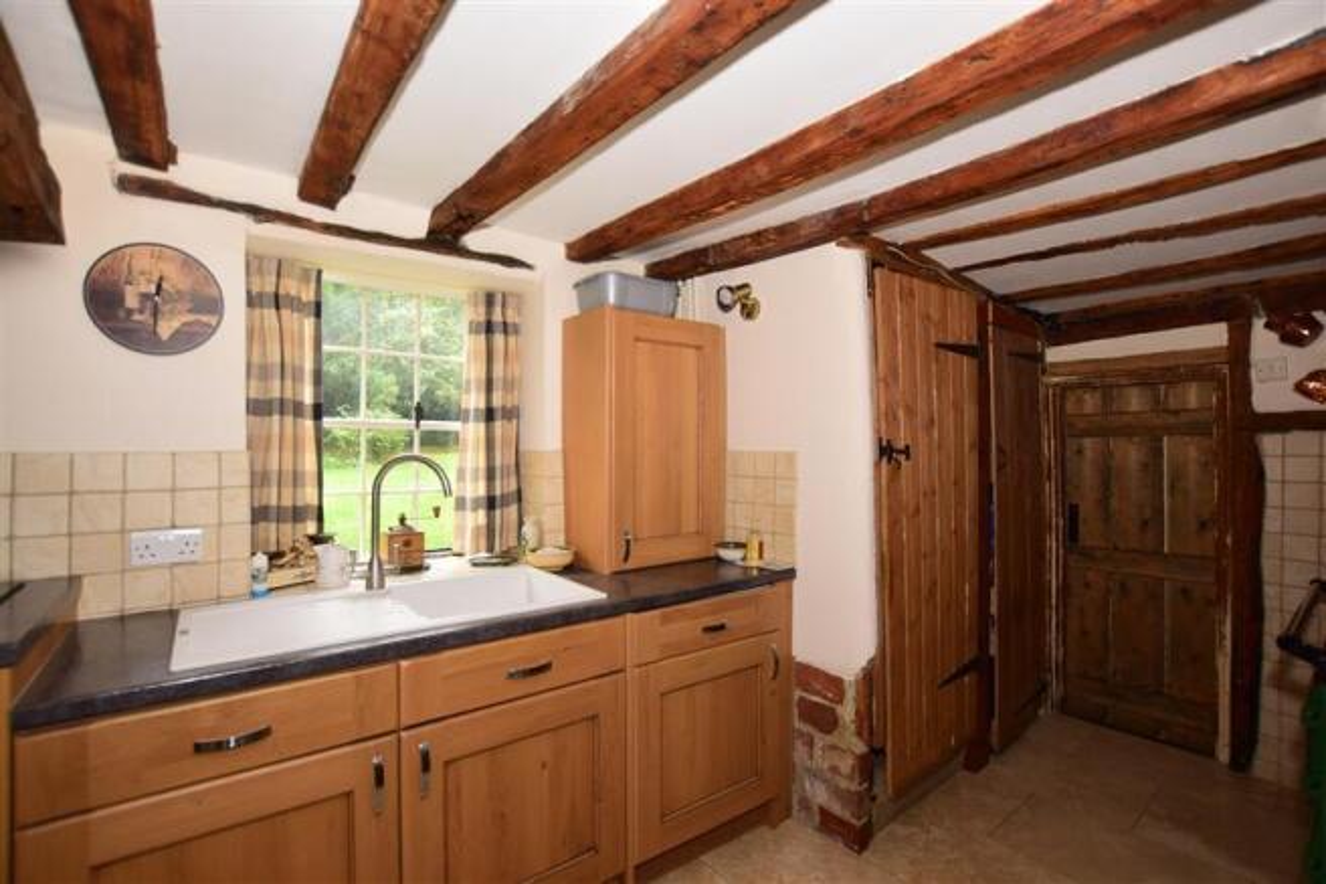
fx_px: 552
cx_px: 663
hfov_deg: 100.4
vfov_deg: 77.3
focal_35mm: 15
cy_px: 442
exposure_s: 1/25
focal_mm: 10
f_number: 5
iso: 200
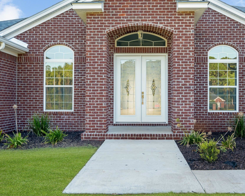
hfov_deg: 47.8
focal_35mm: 38
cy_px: 97
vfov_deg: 39.2
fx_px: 276
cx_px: 139
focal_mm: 21.9
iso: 250
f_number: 8
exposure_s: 1/60
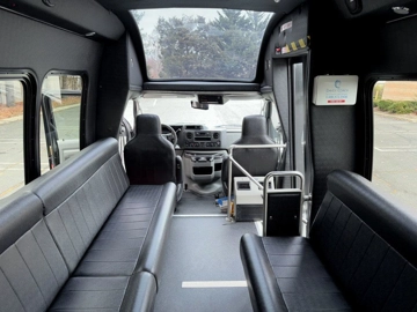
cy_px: 156
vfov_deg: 56.8
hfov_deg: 71.6
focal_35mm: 24
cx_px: 208
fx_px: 289
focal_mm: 6.76
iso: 50
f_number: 1.78
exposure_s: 1/32
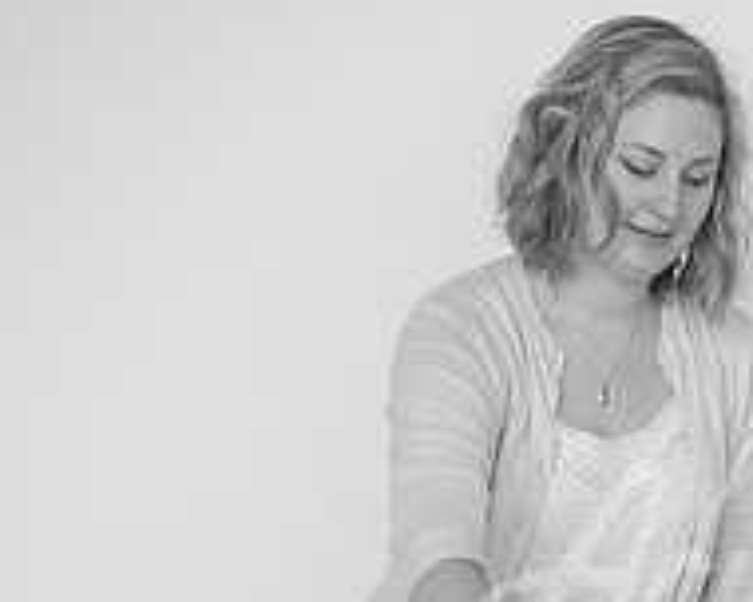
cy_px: 555
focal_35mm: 153
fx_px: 3410
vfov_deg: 10.0
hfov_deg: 12.3
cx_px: 939
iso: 250
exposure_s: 1/800
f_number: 2.2
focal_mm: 50
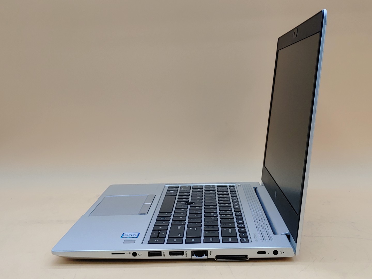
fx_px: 494
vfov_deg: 31.5
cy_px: 140
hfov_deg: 41.2
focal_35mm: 46
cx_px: 186
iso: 50
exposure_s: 1/151
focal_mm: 4.36
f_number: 1.8
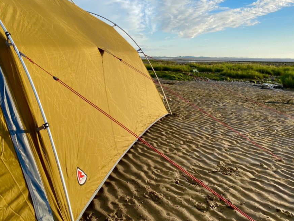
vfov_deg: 46.7
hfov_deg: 60.0
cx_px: 147
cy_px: 101
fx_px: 255
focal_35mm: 30
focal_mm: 4.25
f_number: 1.8
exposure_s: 1/1565
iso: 32
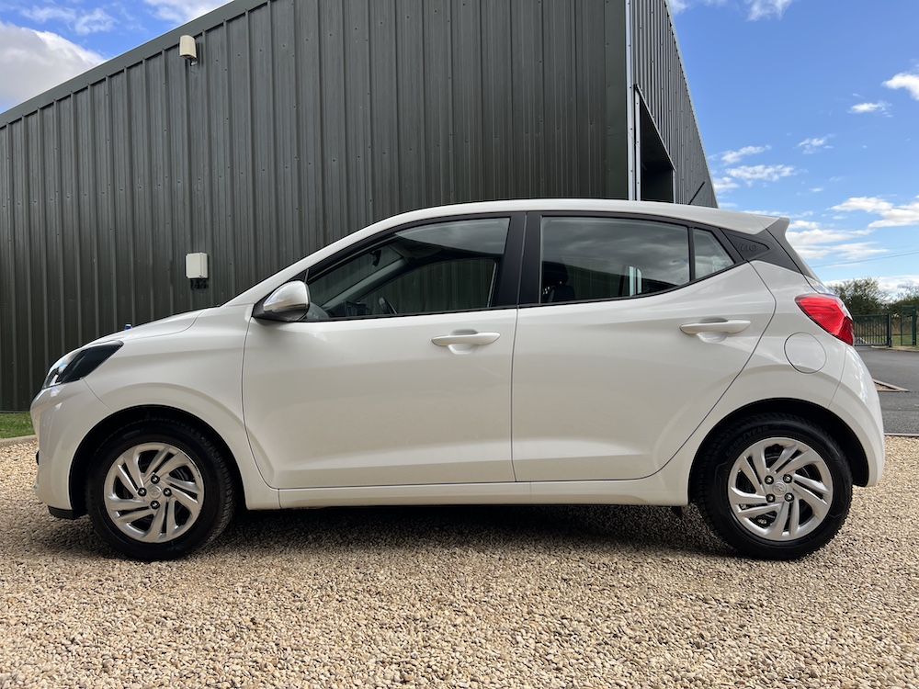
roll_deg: +2.2
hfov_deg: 67.3
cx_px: 460
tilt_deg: -0.1
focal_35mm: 26
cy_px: 344
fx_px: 690
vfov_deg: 53.1
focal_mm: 5.7
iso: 50
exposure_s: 1/840
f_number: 1.5
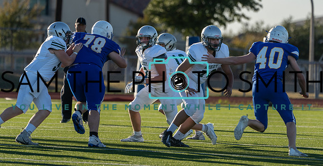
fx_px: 4028
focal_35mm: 480
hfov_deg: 4.6
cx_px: 181
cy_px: 60
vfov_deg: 2.4
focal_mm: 400
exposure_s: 1/1000
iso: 320
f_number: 5.6
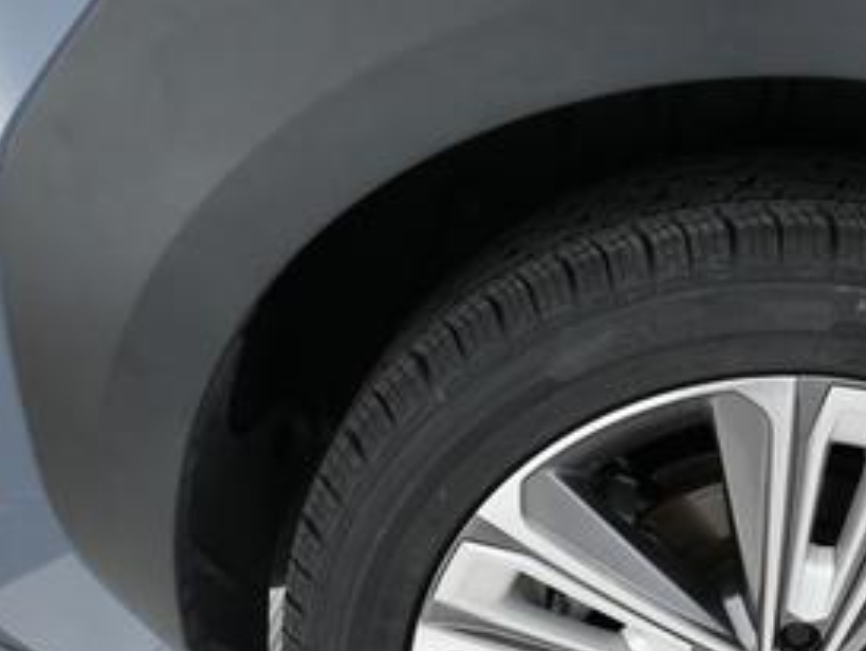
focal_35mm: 63
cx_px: 758
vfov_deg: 22.5
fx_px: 1577
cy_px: 626
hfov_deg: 29.6
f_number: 2.8
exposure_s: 1/250
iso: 3200
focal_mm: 28
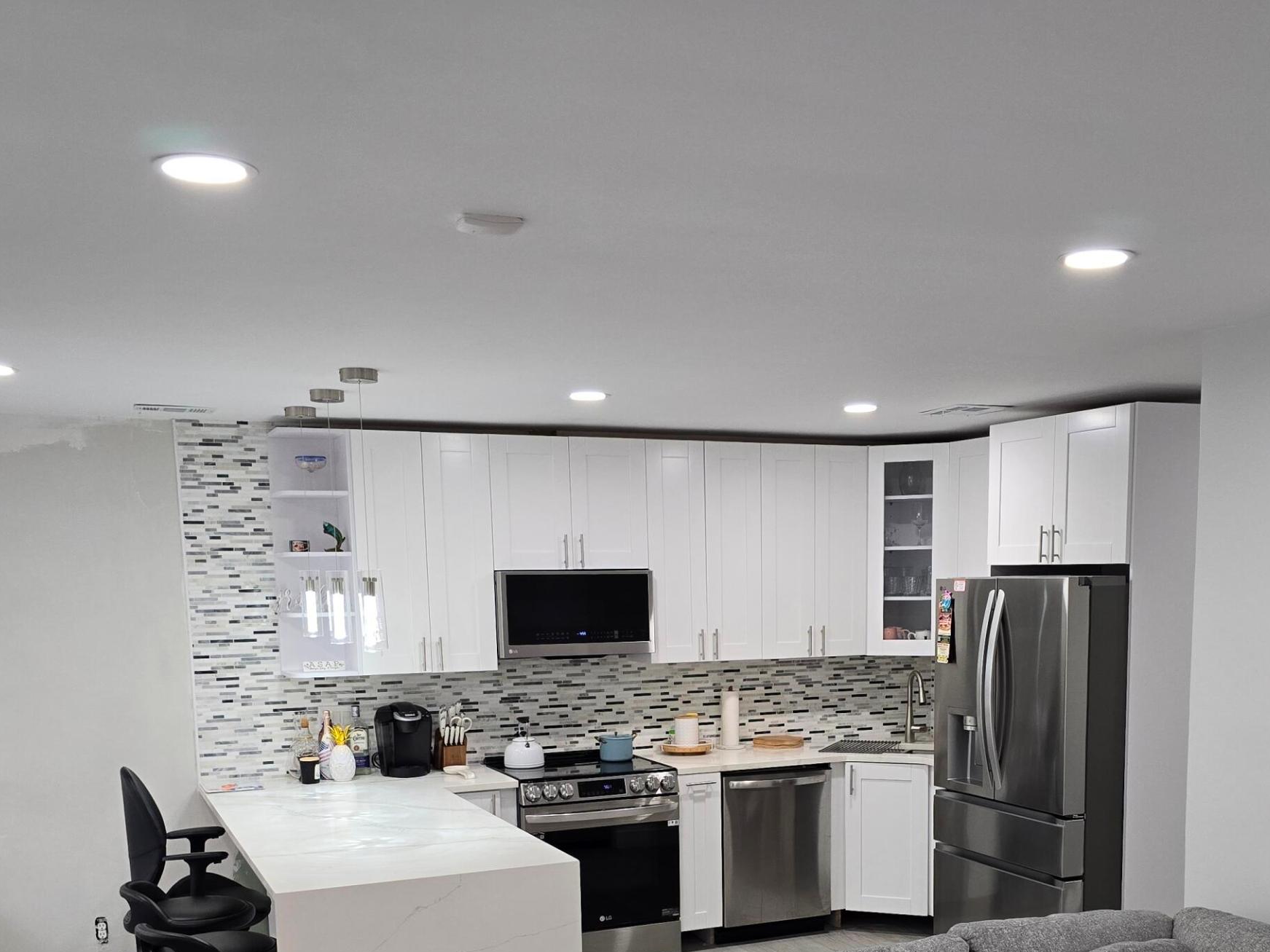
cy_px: 763
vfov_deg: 36.4
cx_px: 707
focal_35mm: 38
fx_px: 1394
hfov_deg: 48.9
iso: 200
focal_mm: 6.3
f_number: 1.7
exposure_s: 1/120
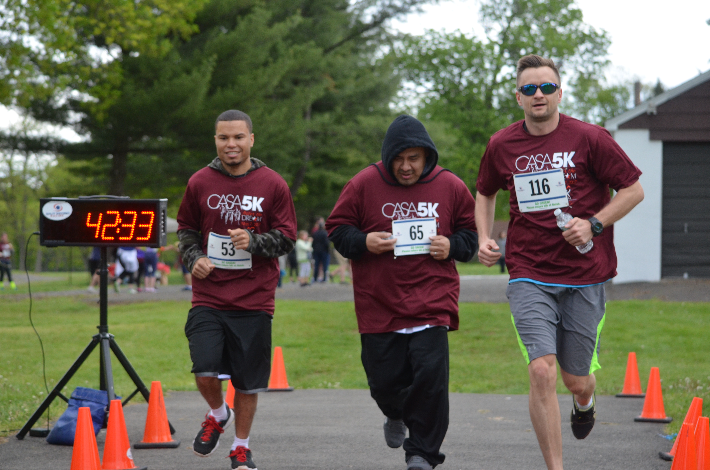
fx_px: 2067
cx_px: 355
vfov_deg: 13.0
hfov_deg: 19.5
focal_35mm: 105
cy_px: 235
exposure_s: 1/800
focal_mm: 70
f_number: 4.5
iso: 800
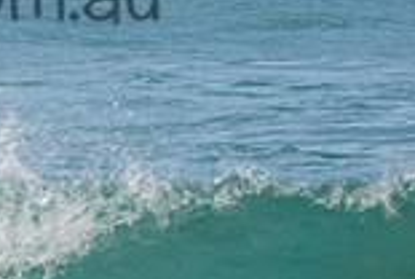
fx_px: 23712
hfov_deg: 1.0
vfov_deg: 0.7
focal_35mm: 2053
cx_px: -106
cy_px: -164
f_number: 5.6
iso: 320
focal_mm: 400
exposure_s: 1/2000
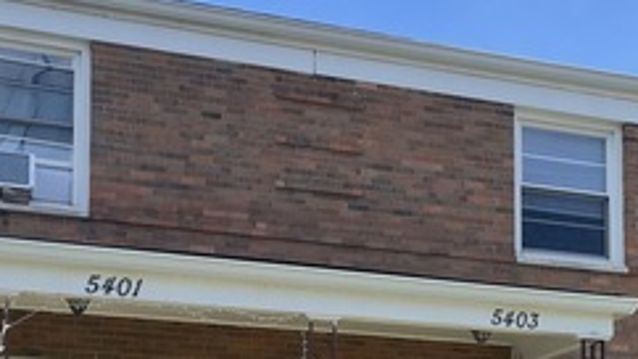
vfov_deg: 14.8
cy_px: 470
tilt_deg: +4.4
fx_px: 1319
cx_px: 510
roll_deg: +0.2
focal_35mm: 78
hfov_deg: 26.7
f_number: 1.6
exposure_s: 1/1553
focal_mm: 5.1
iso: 32
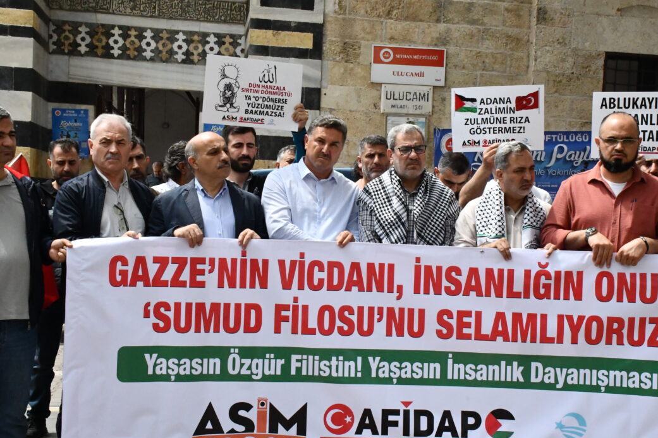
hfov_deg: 33.9
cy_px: 229
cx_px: 384
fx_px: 1078
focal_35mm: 59
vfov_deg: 23.0
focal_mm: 32
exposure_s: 1/1250
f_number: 18
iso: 5000
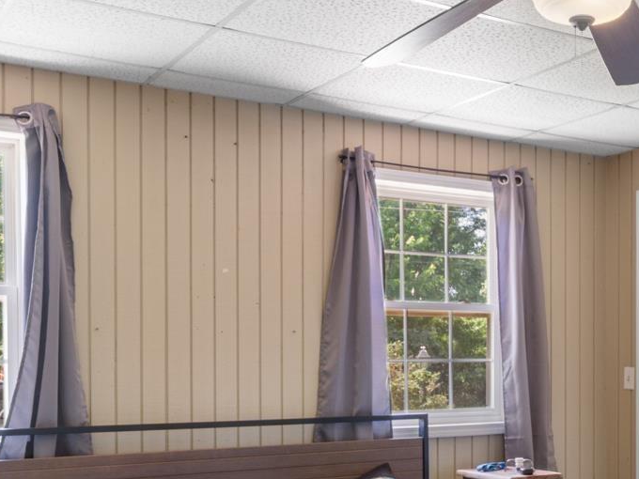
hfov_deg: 35.3
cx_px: 488
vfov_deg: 27.0
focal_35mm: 53
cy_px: 376
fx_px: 978
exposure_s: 1/50
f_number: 7.1
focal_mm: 10
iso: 250
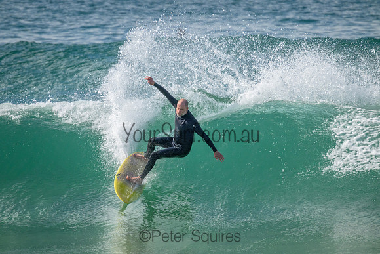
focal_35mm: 800
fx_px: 8446
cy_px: 127
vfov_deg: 1.7
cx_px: 190
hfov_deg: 2.6
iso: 2200
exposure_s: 1/1250
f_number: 11
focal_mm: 800
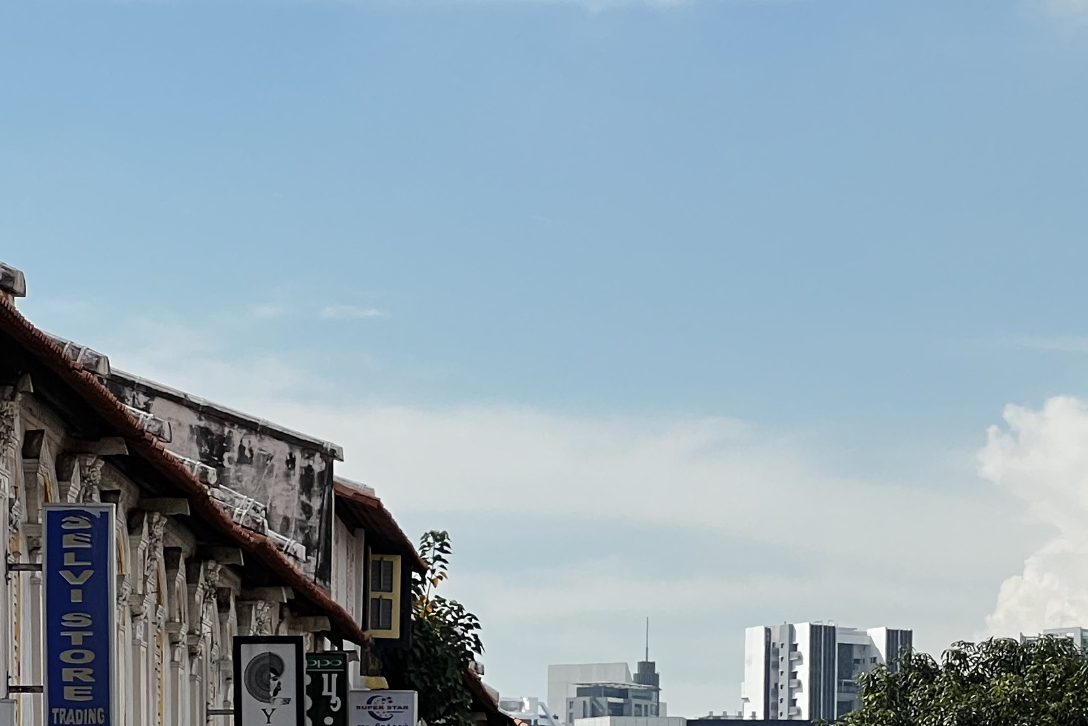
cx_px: 1213
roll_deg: -0.2
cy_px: 851
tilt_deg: +3.0
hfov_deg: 10.5
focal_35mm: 193
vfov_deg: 7.1
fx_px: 5833
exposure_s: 1/943
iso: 32
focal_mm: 9
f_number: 2.8
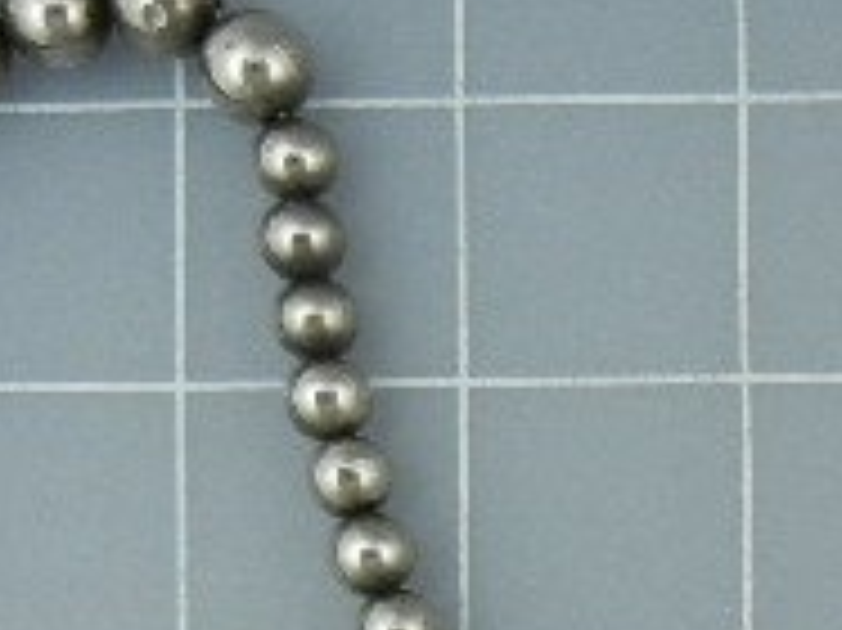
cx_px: 925
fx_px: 2358
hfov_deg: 19.4
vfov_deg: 14.6
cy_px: 830
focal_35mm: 97
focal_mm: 5.4
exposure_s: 1/15.1
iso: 400
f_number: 3.5
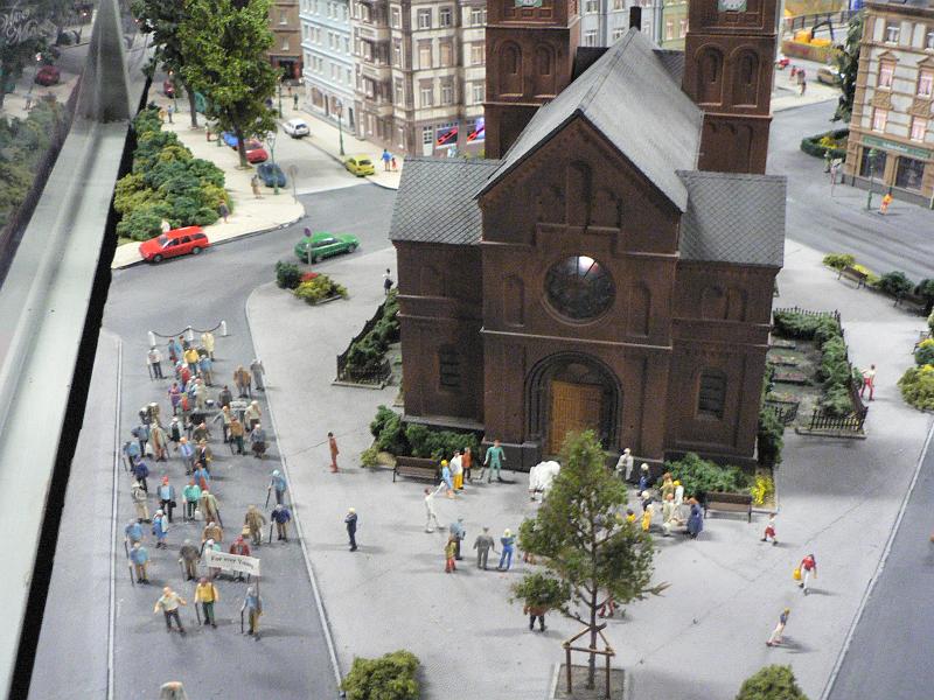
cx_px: 467
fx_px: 971
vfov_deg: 39.7
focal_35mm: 36
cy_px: 350
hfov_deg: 51.4
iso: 400
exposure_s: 1/8
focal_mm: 6
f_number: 2.8
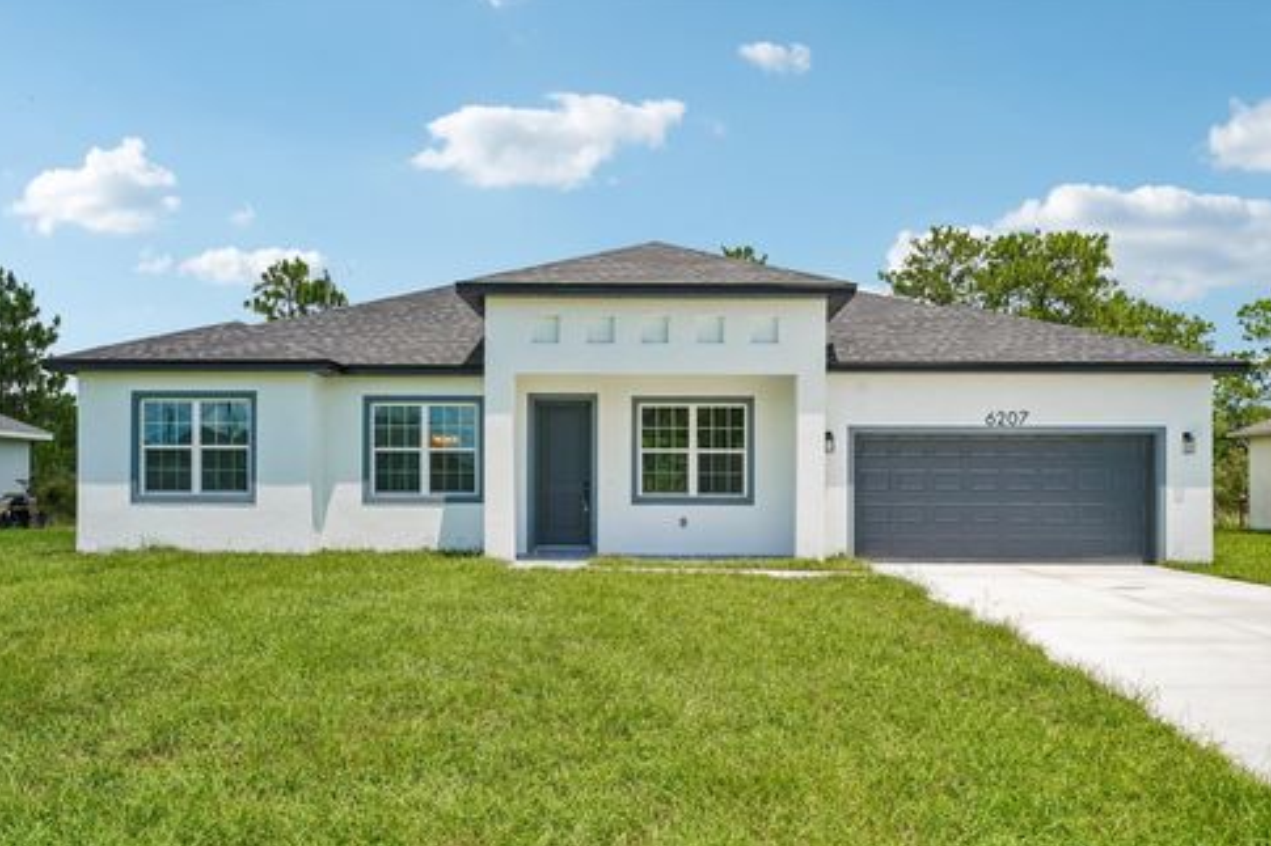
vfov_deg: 39.9
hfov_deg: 57.2
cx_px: 626
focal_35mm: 33
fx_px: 1165
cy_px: 423
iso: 50
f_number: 8
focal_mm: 32
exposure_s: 1/200
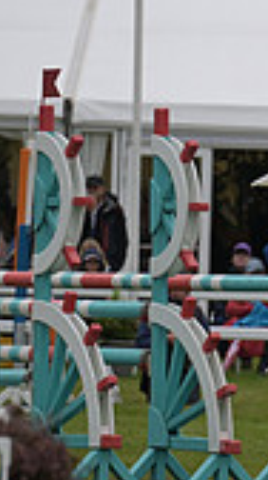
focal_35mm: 725
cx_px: 687
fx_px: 9196
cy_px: 70
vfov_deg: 3.0
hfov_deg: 1.7
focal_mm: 200
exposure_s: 1/1250
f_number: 4
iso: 360
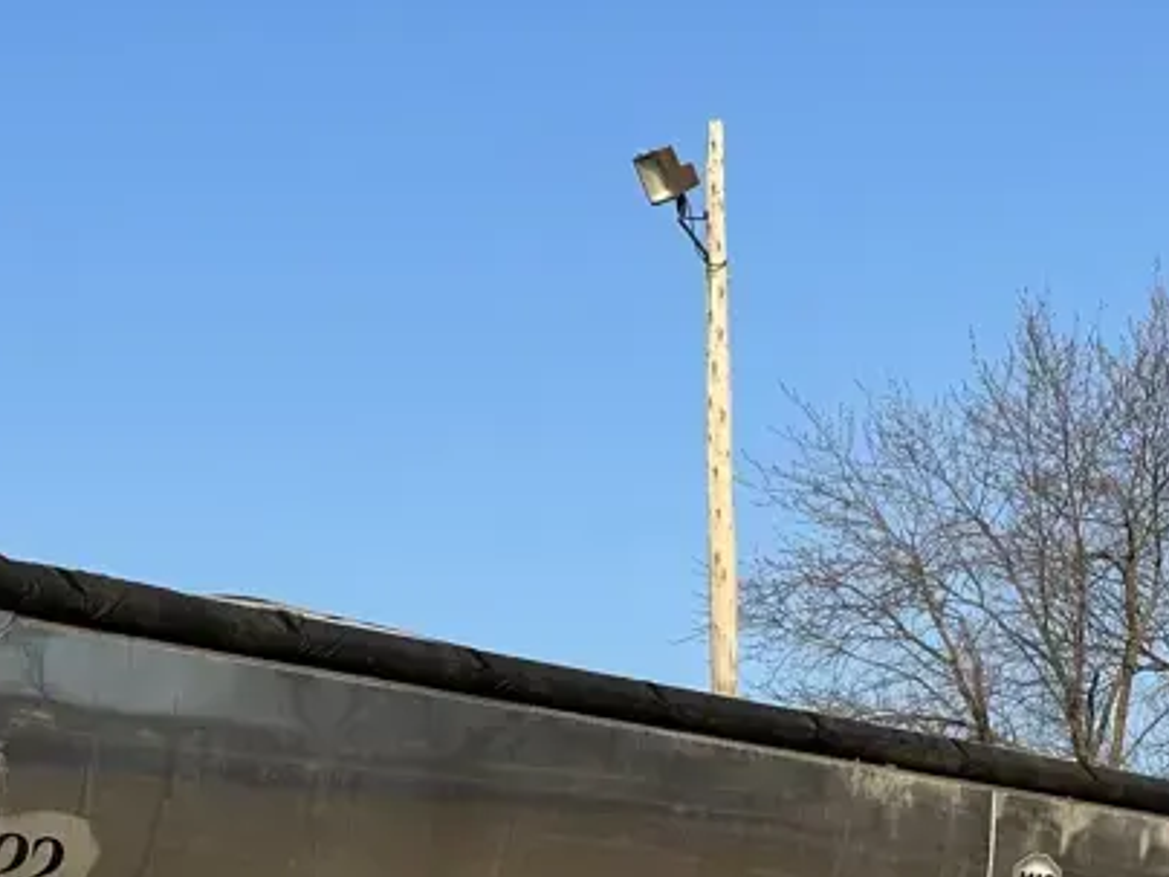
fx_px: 3850
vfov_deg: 12.9
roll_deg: +0.3
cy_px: 761
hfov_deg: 17.3
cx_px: 541
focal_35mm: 114
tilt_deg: +7.1
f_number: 1.78
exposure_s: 1/2667
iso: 64
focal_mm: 6.86
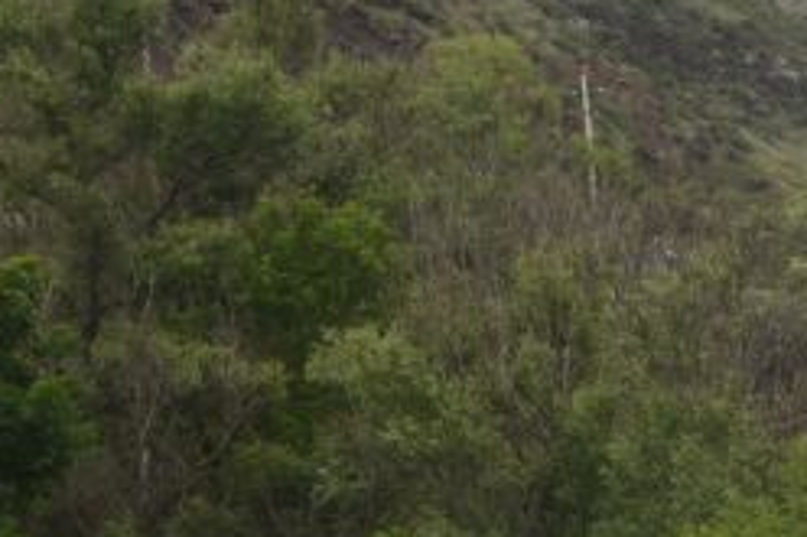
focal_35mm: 262
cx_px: 1751
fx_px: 5869
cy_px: 623
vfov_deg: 5.2
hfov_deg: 7.5
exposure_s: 1/125
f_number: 9
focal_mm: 50
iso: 320
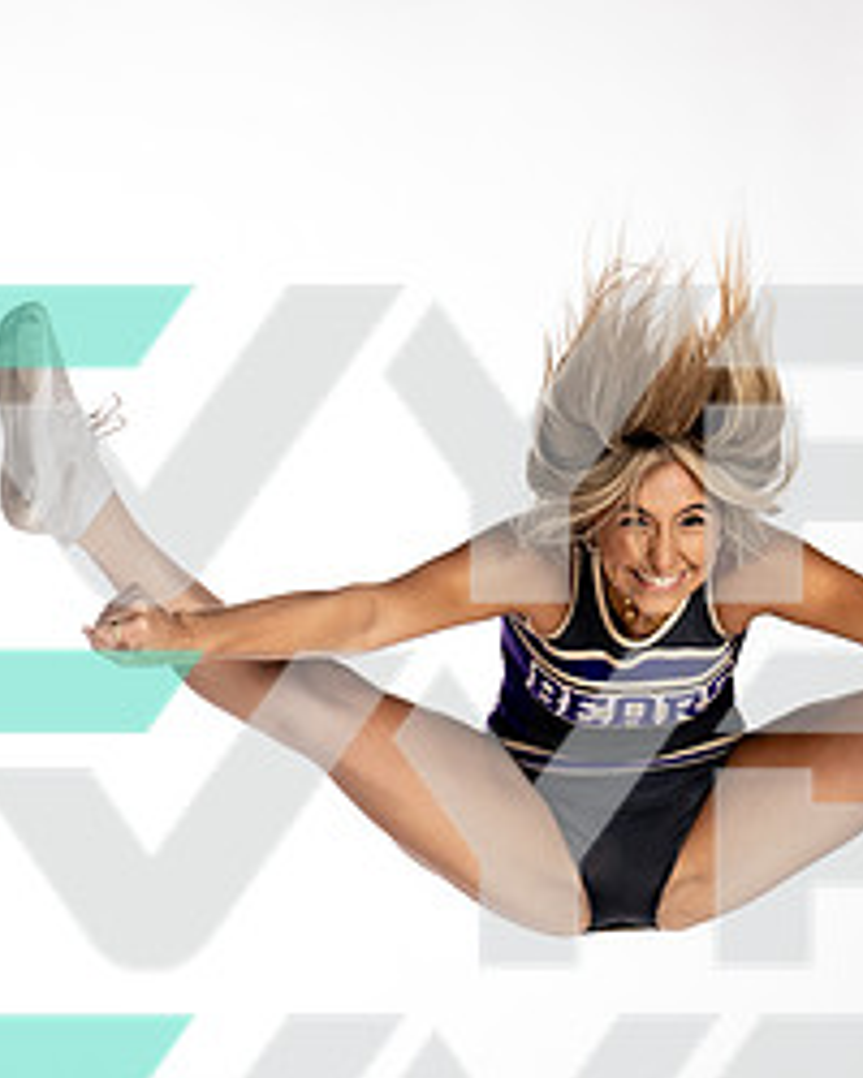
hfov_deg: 10.0
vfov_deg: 12.4
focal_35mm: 154
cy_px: 934
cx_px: 826
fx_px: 4917
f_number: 5
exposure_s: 1/250
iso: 400
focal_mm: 54
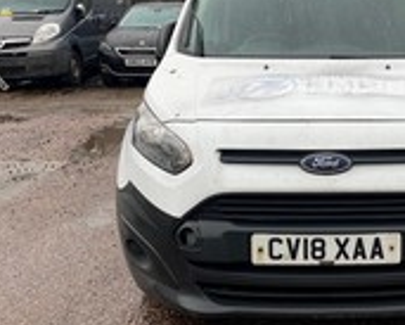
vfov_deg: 29.1
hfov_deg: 34.7
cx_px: 334
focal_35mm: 52
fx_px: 624
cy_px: 142
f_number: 1.8
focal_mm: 4.25
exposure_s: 1/150
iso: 32
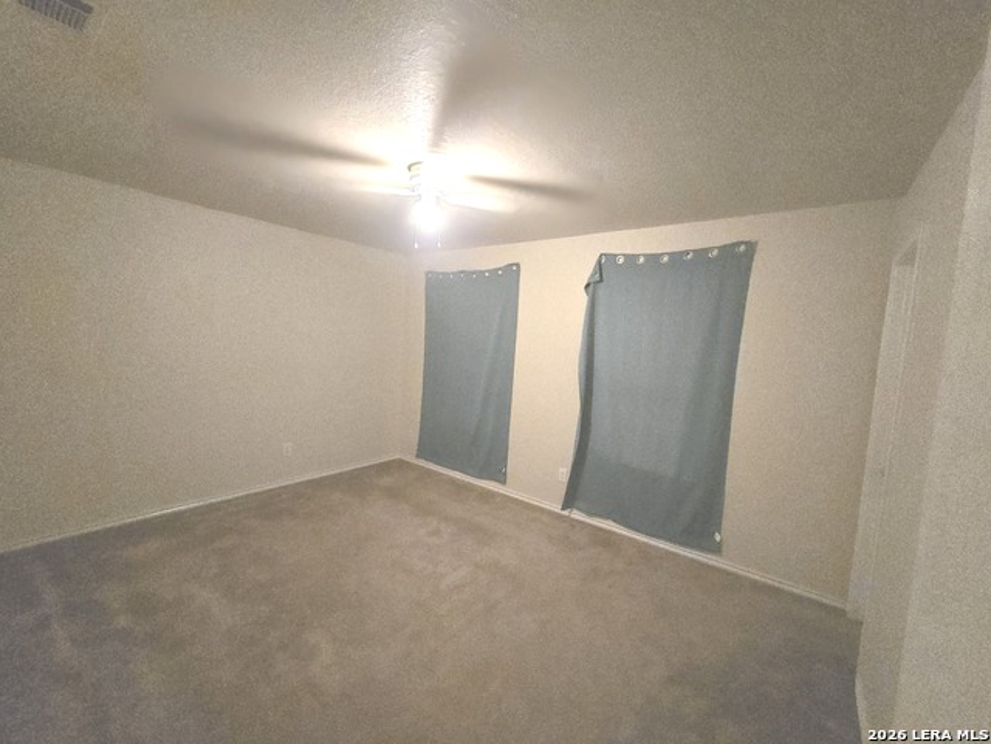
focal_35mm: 13
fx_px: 372
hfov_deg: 106.2
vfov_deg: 89.9
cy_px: 372
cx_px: 496
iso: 1600
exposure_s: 1/40
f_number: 2.2
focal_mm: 2.2
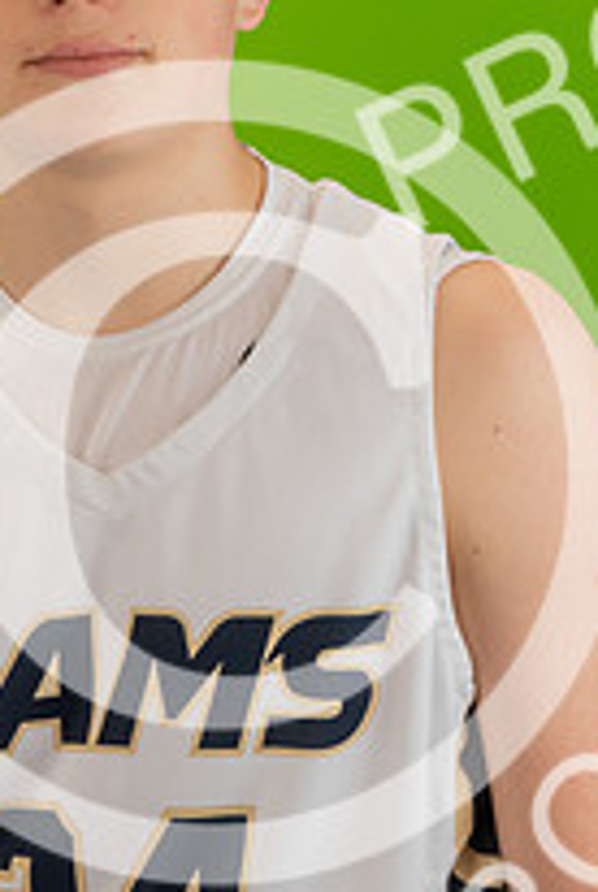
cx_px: 196
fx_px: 3799
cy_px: 415
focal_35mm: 153
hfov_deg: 9.0
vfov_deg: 13.4
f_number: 20
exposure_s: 1/60
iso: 800
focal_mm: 42
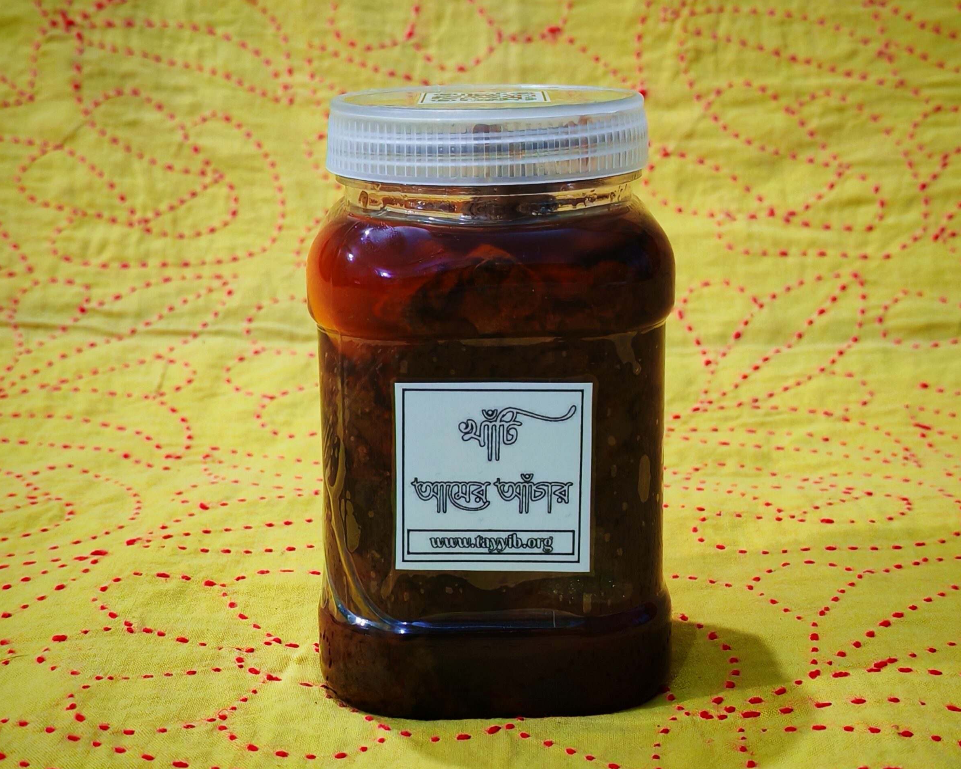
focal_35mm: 62
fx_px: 1763
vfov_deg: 24.6
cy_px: 388
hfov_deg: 30.5
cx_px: 503
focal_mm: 5.52
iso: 400
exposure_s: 1/33
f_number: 1.95
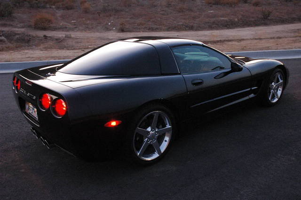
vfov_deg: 39.9
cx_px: 150
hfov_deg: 57.2
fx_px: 276
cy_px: 100
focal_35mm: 33
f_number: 5.6
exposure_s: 1/5
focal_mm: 22
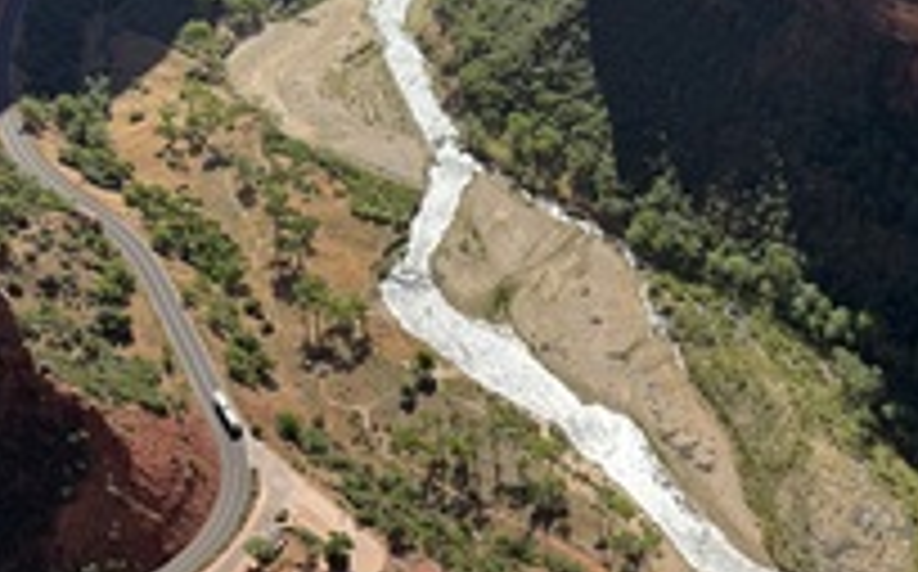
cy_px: 689
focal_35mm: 65
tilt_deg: -48.1
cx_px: 702
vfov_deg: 18.8
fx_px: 1624
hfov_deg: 30.9
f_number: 1.78
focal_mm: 6.76
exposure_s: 1/3597
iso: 80
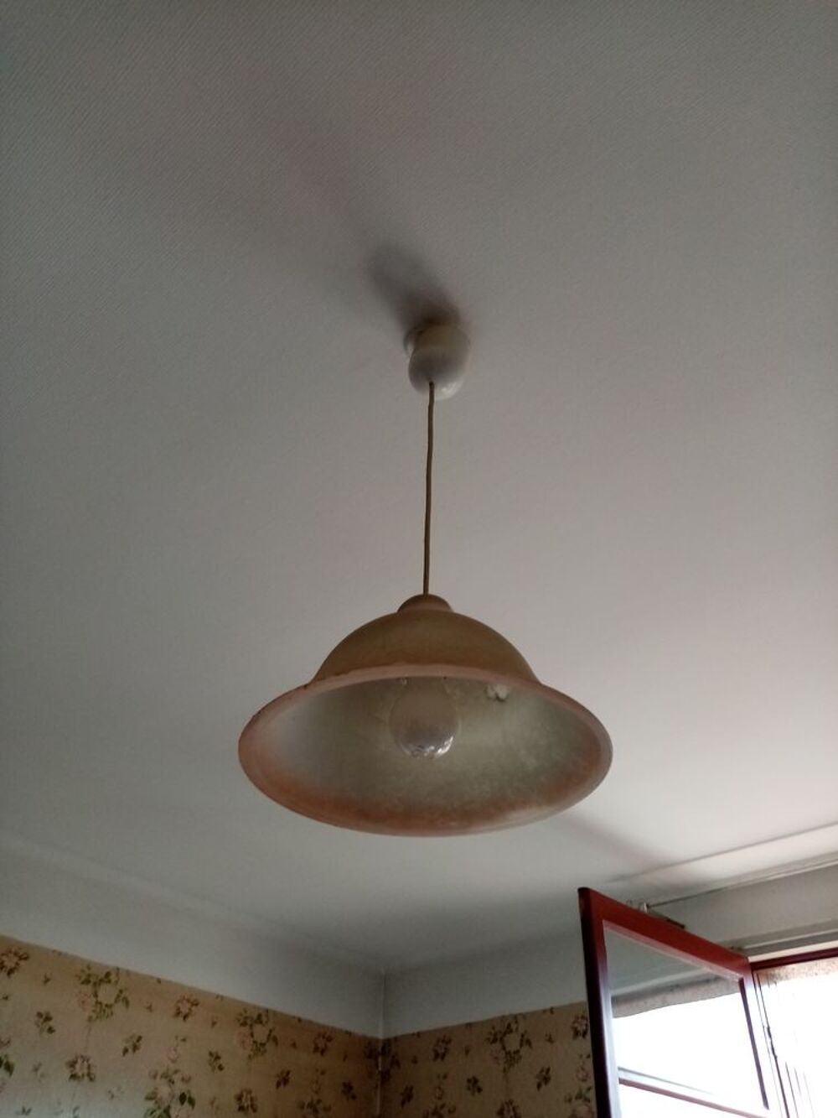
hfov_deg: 53.1
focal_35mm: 26
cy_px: 559
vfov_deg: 67.3
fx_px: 839
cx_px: 419
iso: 205
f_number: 1.8
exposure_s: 1/100
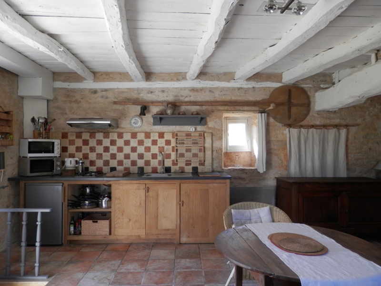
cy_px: 143
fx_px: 275
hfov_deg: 69.4
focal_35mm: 25
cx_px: 190
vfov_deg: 54.9
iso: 100
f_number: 3
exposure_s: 1/30
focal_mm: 4.5
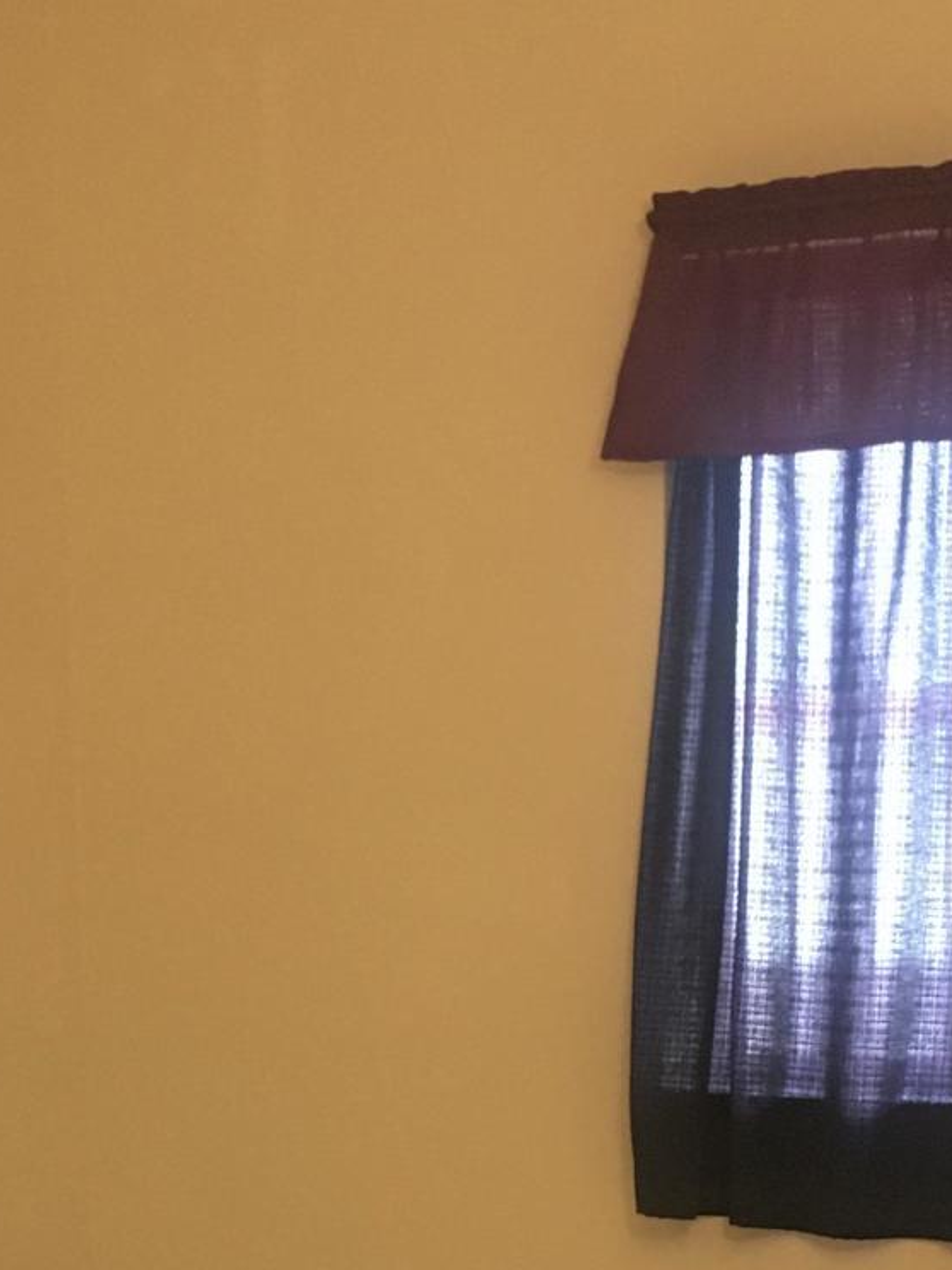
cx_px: 409
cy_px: 1270
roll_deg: -2.7
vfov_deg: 23.9
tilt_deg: -11.9
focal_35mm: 78
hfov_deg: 18.9
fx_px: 2860
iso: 200
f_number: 2.2
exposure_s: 1/30
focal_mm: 4.15
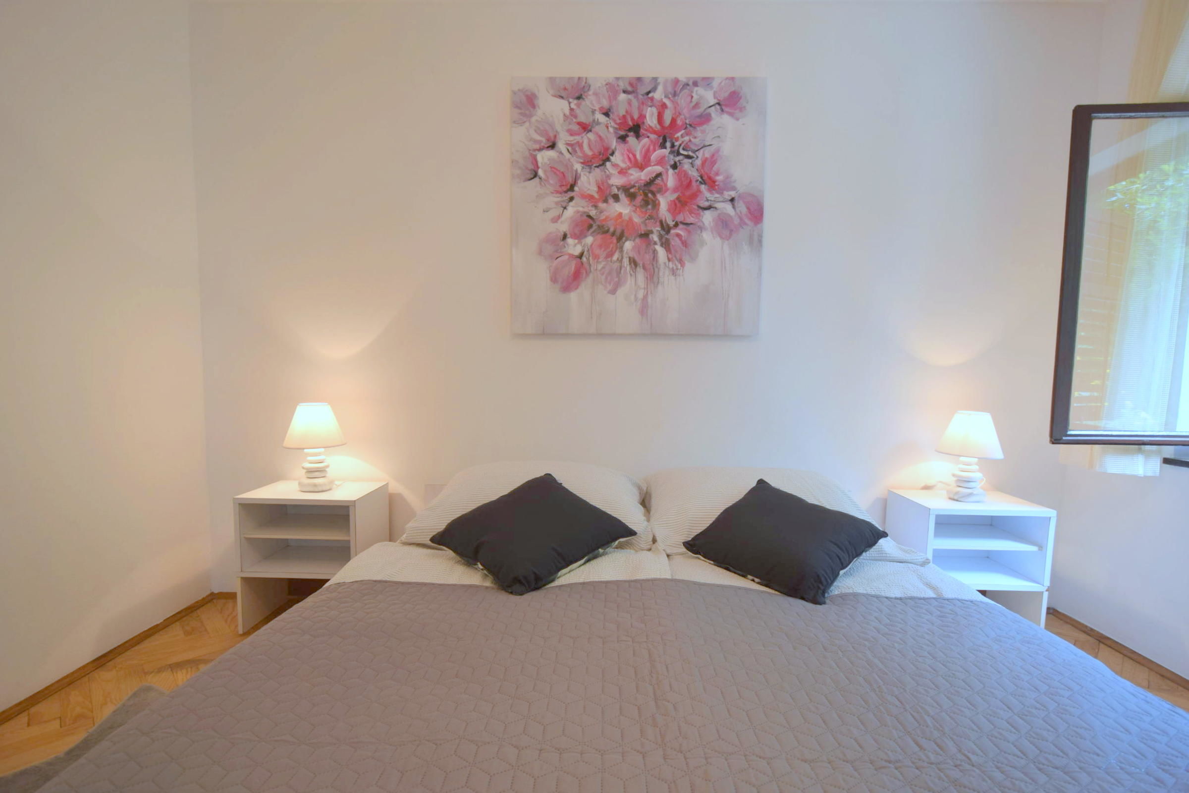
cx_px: 594
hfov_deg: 100.4
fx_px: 495
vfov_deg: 77.3
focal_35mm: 15
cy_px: 396
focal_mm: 10
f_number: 4
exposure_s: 1/60
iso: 400
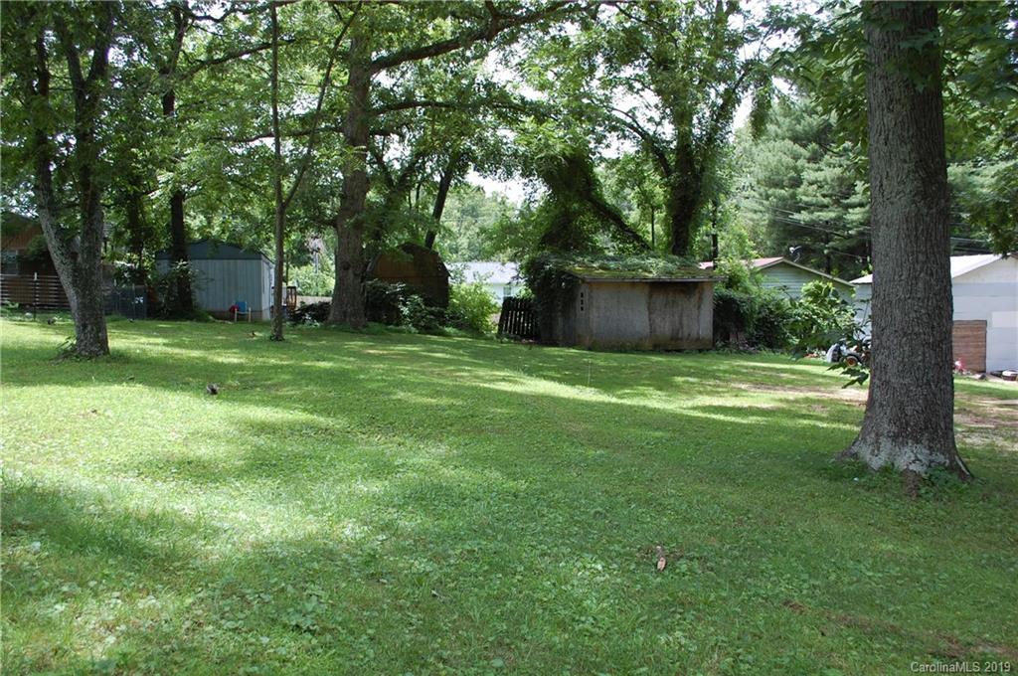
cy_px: 338
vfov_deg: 39.9
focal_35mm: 33
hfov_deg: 57.3
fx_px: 932
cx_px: 509
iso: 200
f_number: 5.6
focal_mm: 22
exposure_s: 1/125
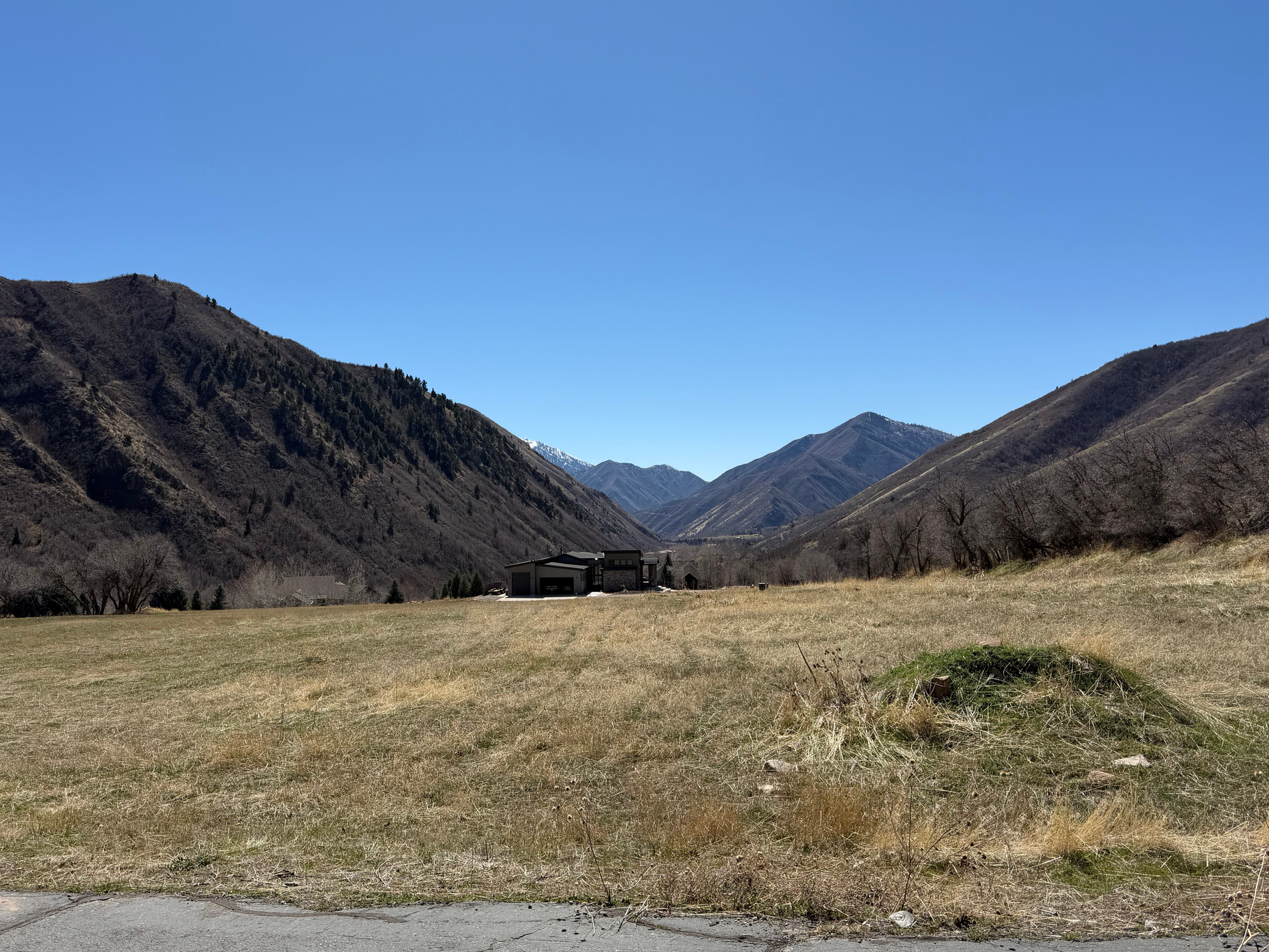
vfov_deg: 51.3
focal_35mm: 27
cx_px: 582
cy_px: 490
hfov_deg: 65.2
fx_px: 990
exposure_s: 1/6173
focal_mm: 6.76
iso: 80
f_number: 1.78
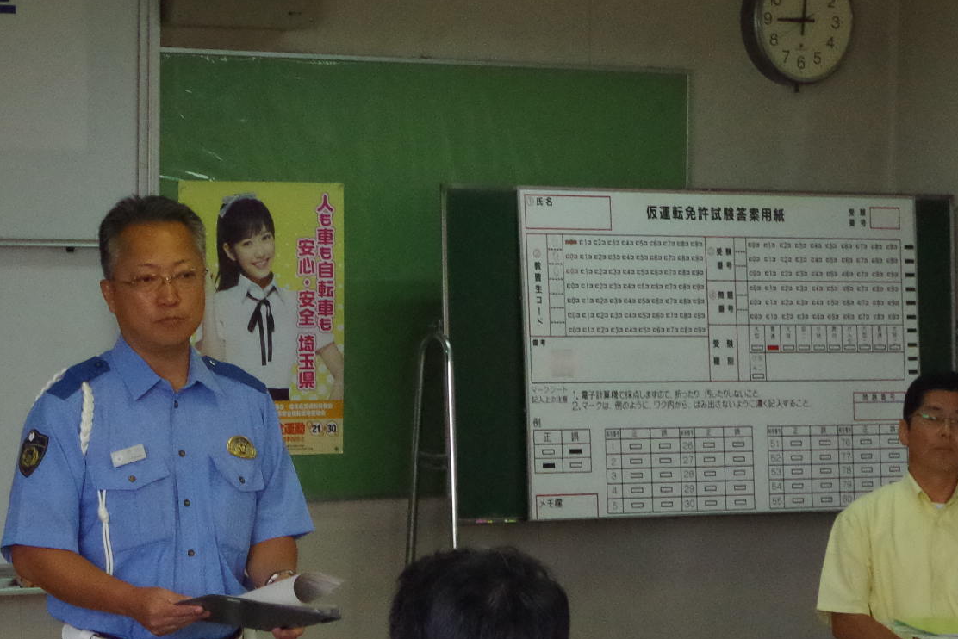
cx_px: 247
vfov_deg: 9.5
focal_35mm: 145
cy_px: 465
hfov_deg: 14.1
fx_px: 3859
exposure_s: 1/160
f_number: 11
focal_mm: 40
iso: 3200
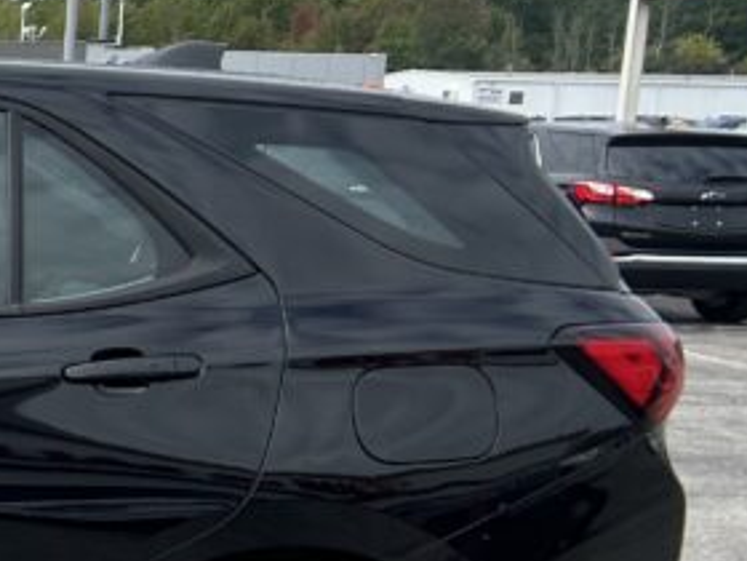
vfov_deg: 15.6
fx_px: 2050
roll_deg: -0.4
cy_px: 305
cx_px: -534
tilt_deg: -8.5
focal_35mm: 95
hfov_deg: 17.4
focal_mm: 5.7
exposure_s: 1/3968
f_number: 1.5
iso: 50
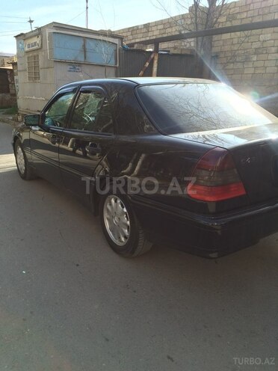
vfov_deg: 61.7
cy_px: 186
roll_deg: -0.5
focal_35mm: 29
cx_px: 139
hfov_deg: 48.2
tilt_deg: -16.6
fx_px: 311
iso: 32
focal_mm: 4.15
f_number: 2.2
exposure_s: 1/774
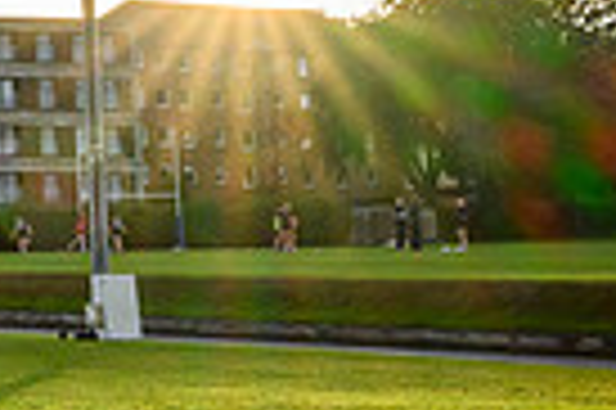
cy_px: 34
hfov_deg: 14.1
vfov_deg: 11.8
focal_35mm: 115
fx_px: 1965
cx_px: -719
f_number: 11
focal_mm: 24
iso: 320
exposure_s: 1/125
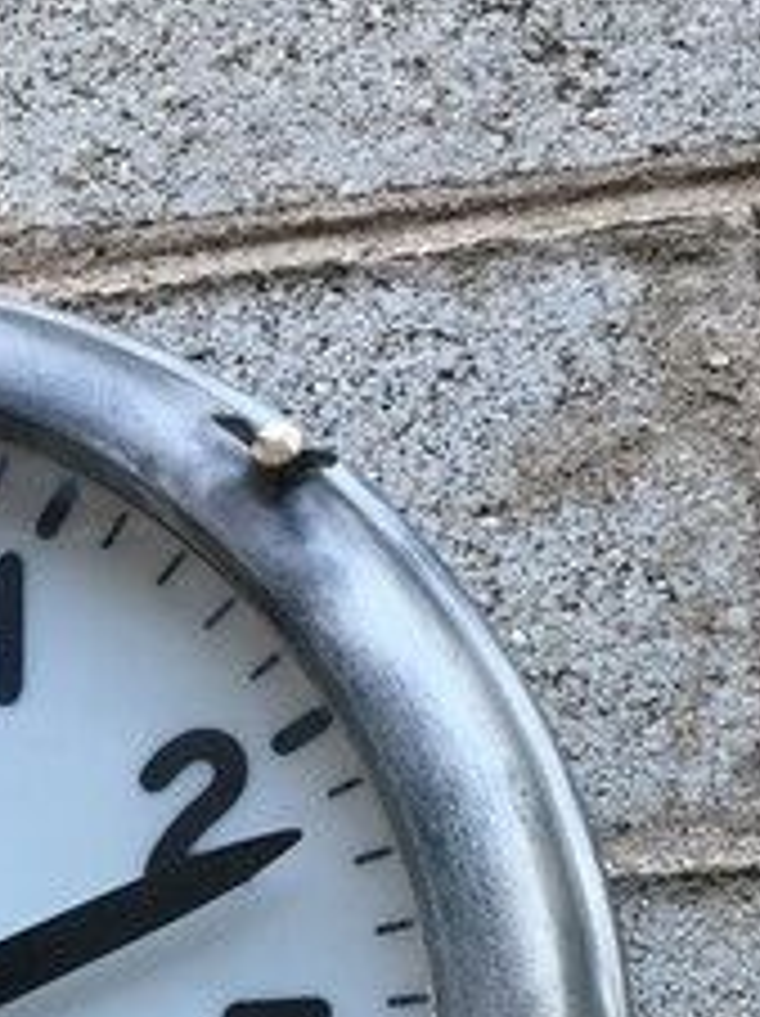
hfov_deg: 18.2
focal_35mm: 77
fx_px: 2258
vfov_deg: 24.2
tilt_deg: +7.5
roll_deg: +1.7
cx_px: -126
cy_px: 1035
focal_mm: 4.15
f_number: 2.2
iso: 80
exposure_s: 1/33
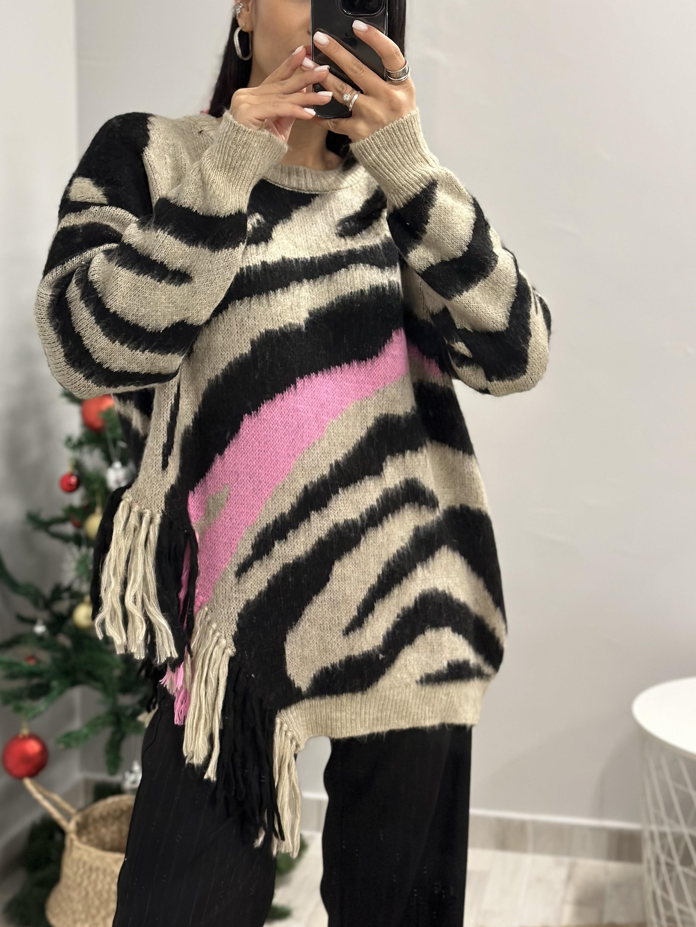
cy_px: 415
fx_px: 1528
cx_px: 333
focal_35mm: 57
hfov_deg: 25.7
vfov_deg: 33.7
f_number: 1.78
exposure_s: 1/50
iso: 200
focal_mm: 6.86
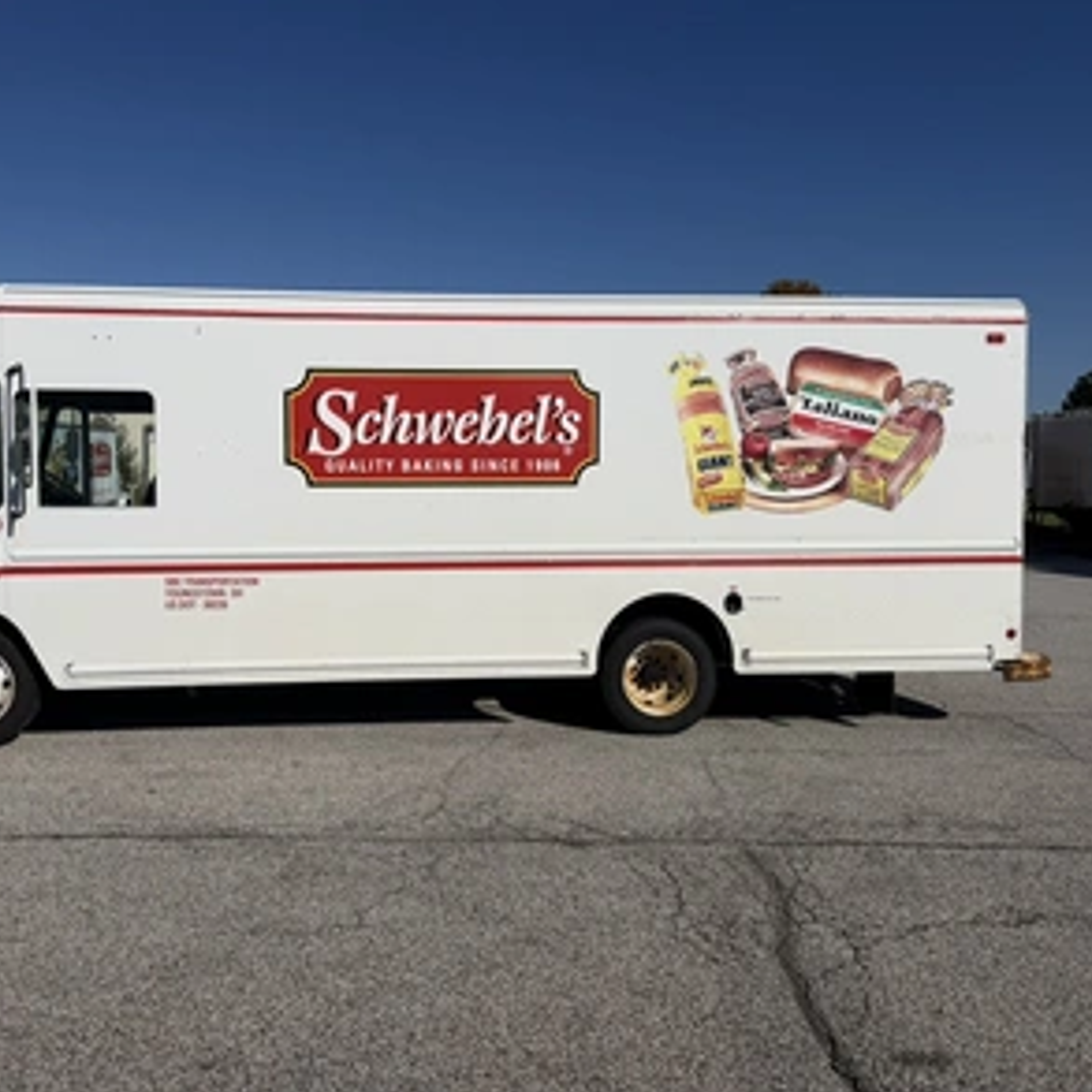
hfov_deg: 55.1
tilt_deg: -0.8
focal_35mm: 29
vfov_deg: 55.6
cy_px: 540
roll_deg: -1.7
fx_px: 1035
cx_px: 417
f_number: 1.78
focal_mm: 6.76
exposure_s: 1/17544
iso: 80
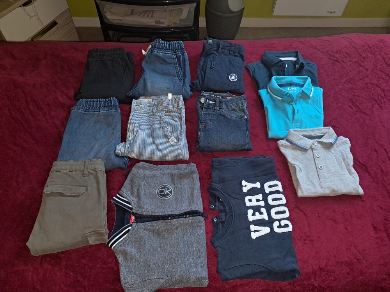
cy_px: 146
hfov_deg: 65.3
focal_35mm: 27
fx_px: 304
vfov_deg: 51.4
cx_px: 195
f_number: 1.8
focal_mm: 4
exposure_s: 1/50
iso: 250
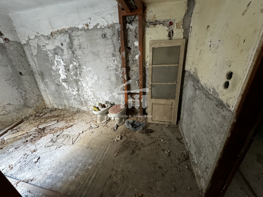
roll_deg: +3.6
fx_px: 106
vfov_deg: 85.7
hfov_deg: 102.1
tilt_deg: -23.3
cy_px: 98
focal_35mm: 14
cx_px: 132
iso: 640
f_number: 2.2
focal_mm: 2.22
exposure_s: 1/60
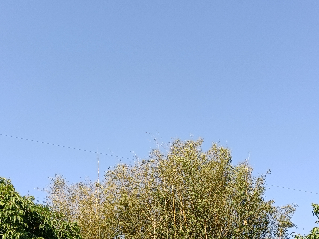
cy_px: 120
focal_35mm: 51
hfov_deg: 37.5
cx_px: 160
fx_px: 470
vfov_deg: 28.6
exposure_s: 1/673
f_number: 1.8
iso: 100
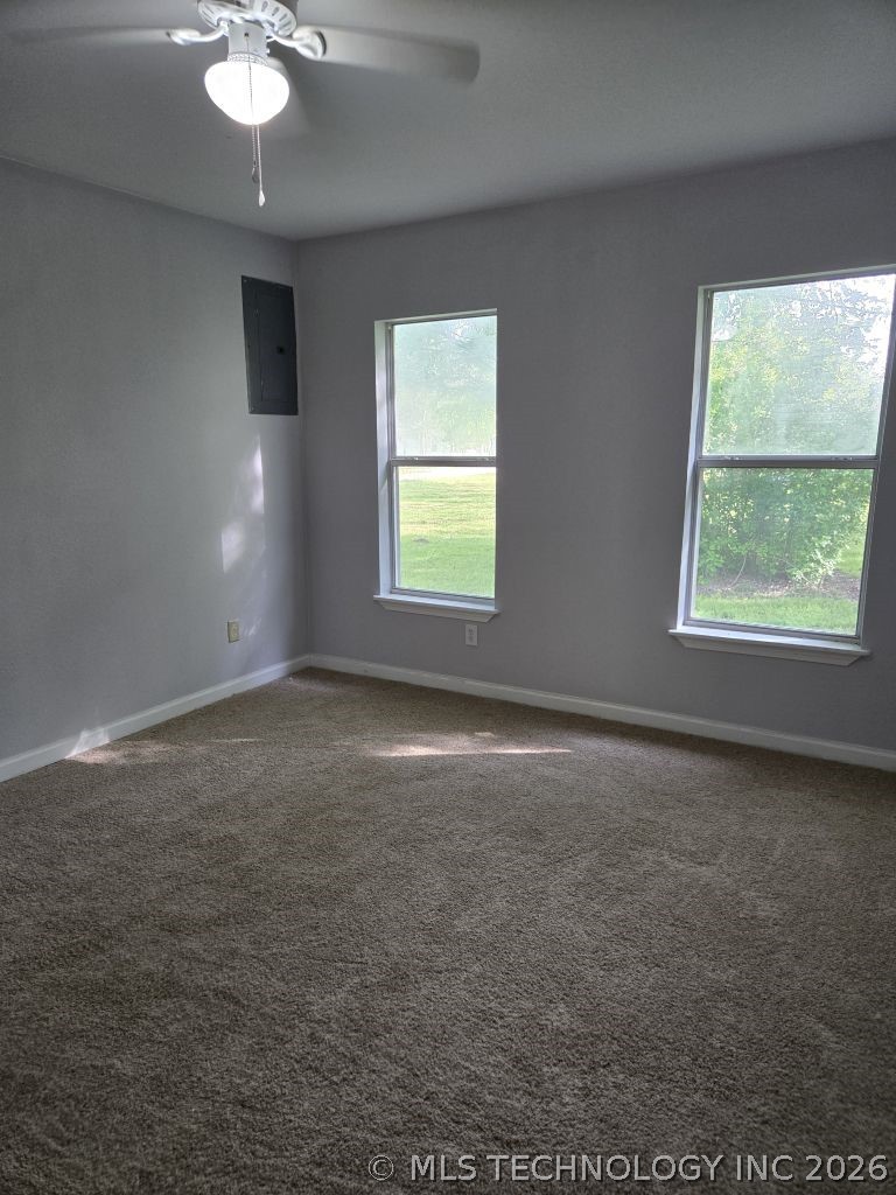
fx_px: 794
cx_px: 448
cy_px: 598
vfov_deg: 73.9
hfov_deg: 58.9
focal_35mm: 23
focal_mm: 5.4
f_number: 1.8
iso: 125
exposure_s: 1/120
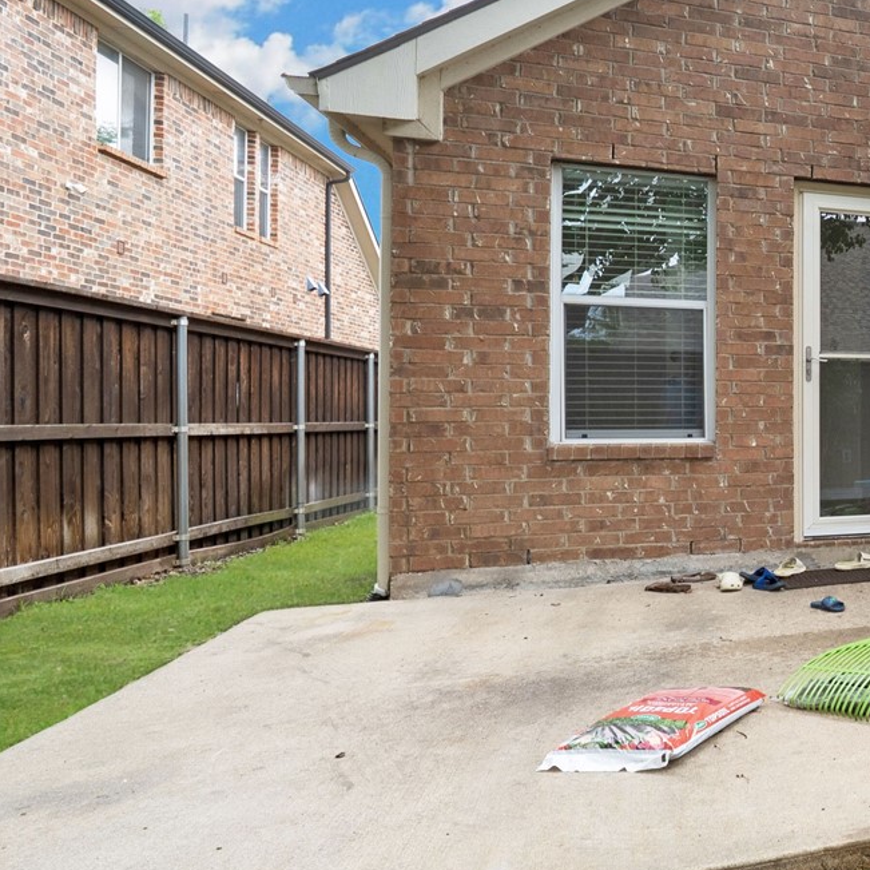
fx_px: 967
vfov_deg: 48.4
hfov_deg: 31.3
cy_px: 424
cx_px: 1235
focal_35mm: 34
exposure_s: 1/160
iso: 500
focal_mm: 12
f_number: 9
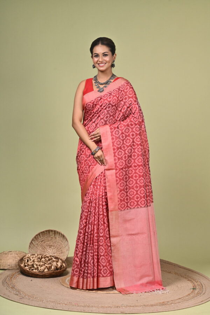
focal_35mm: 85
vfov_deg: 23.9
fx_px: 744
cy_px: 158
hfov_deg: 16.1
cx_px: 105
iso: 400
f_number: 8
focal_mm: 85
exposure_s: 1/160
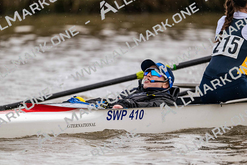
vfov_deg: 3.4
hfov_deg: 5.2
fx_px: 2745
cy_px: 82
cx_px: 124
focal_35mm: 400
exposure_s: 1/1600
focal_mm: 400
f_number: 4.5
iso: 2200
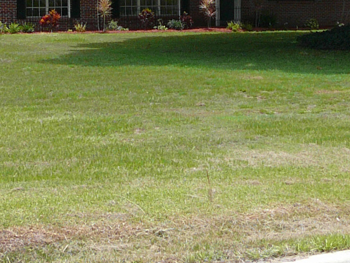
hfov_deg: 18.3
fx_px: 1082
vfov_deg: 13.7
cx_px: 230
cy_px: 34
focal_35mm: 107
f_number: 2.8
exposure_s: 1/800
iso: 80
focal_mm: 5.2
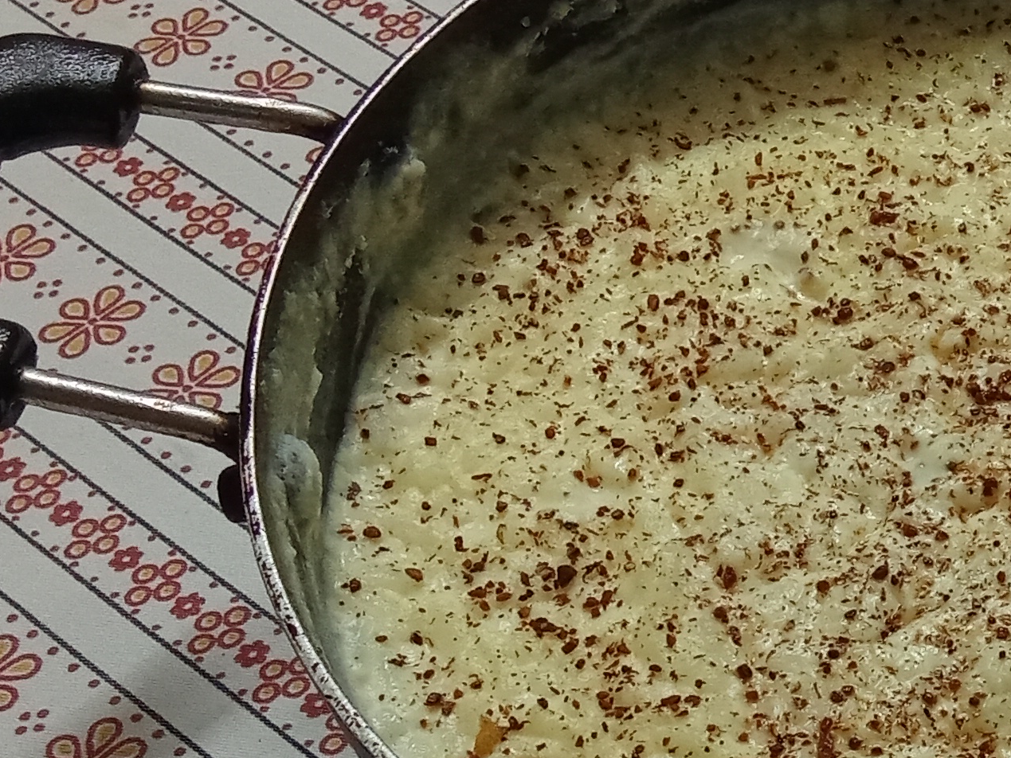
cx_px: 1082
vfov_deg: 20.1
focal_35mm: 72
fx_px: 2103
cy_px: 656
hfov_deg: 25.3
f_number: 2
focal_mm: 2.78
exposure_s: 1/33.3
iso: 250
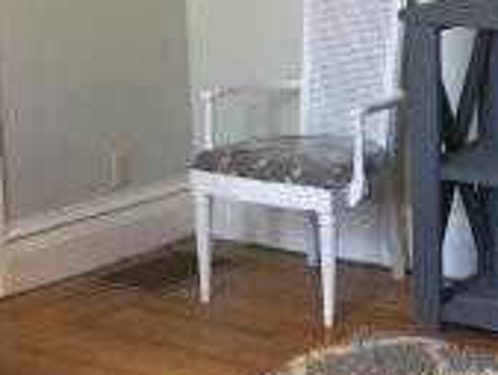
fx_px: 1584
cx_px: 445
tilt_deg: -16.7
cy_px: 275
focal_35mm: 110
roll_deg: -0.4
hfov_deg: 17.6
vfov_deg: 13.4
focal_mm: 4.15
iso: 100
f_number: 2.2
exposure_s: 1/30
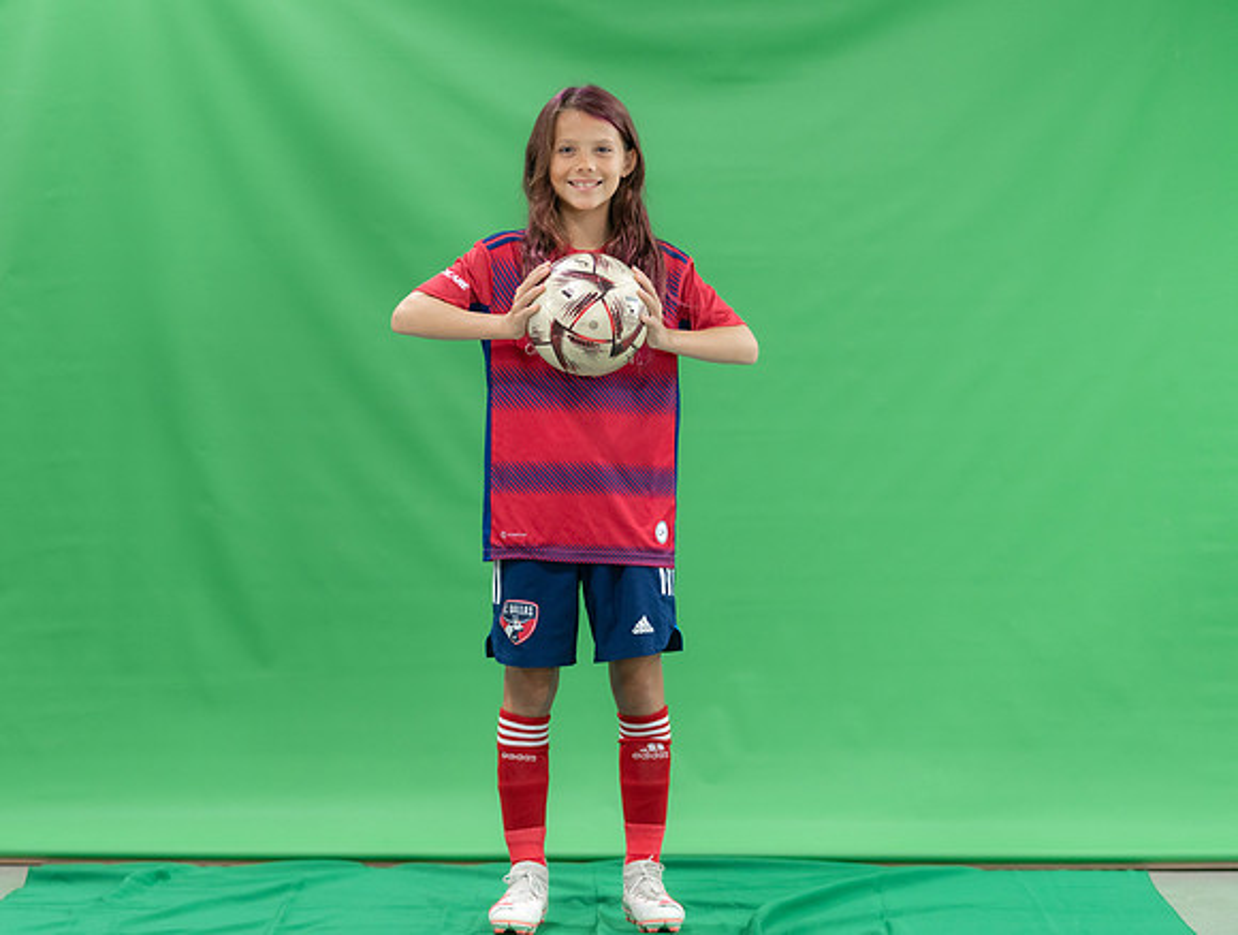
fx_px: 3315
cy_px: 457
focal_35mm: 92
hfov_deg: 21.2
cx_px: 580
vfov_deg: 16.1
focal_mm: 80
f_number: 2.8
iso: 1000
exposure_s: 1/250
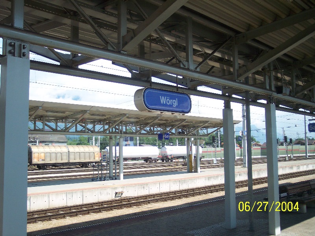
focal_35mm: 38
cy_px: 118
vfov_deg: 37.7
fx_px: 346
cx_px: 158
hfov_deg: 49.0
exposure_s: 1/350
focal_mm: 8
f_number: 2.8
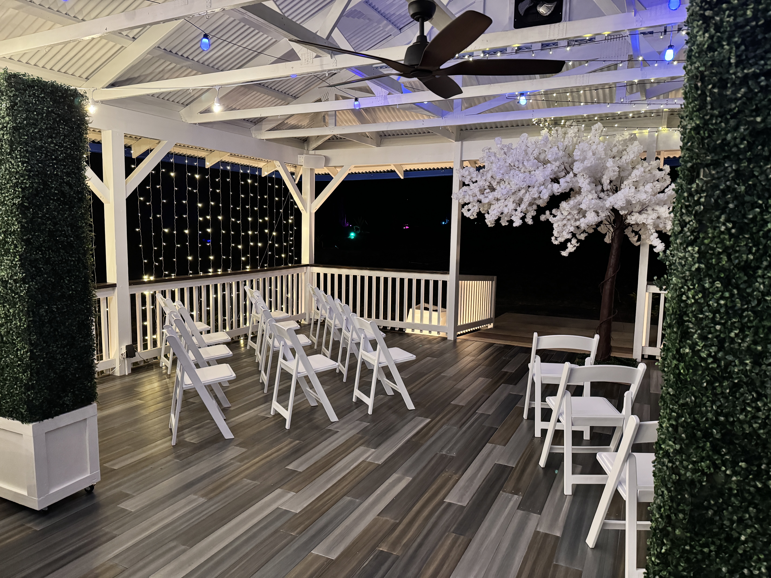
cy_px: 289
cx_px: 386
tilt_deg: -6.4
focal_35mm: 24
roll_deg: -0.2
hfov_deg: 71.6
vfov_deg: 56.8
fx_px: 535
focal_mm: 6.76
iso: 800
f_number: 1.78
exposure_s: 1/30
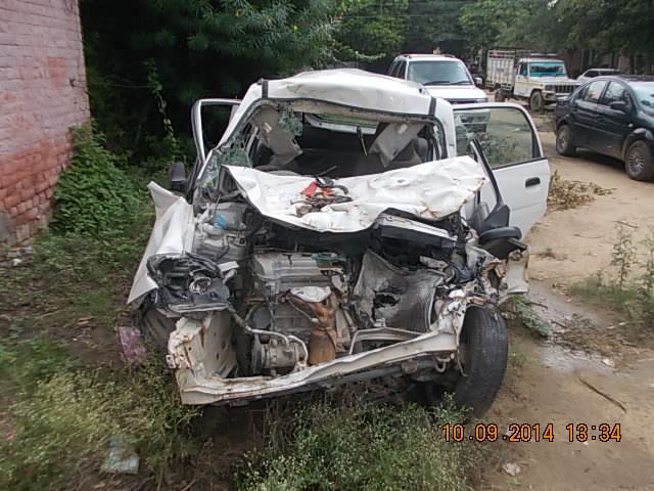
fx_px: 529
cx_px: 327
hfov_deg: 63.4
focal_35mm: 28
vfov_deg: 49.7
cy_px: 246
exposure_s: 1/160
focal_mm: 4
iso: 80
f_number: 5.4
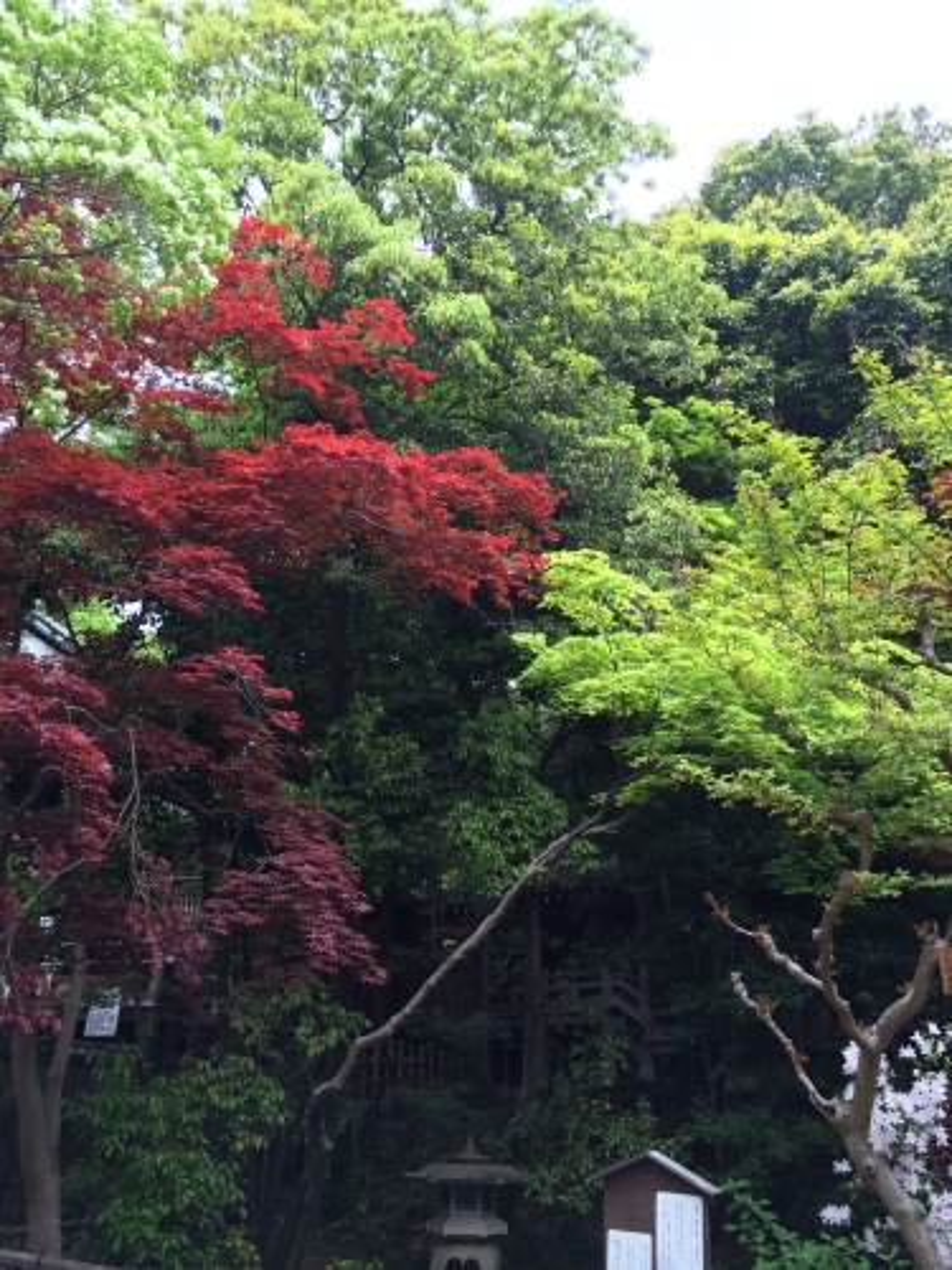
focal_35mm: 30
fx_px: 1100
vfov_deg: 60.0
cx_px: 476
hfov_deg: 46.8
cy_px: 635
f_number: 2.2
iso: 40
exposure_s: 1/120
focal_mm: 4.12
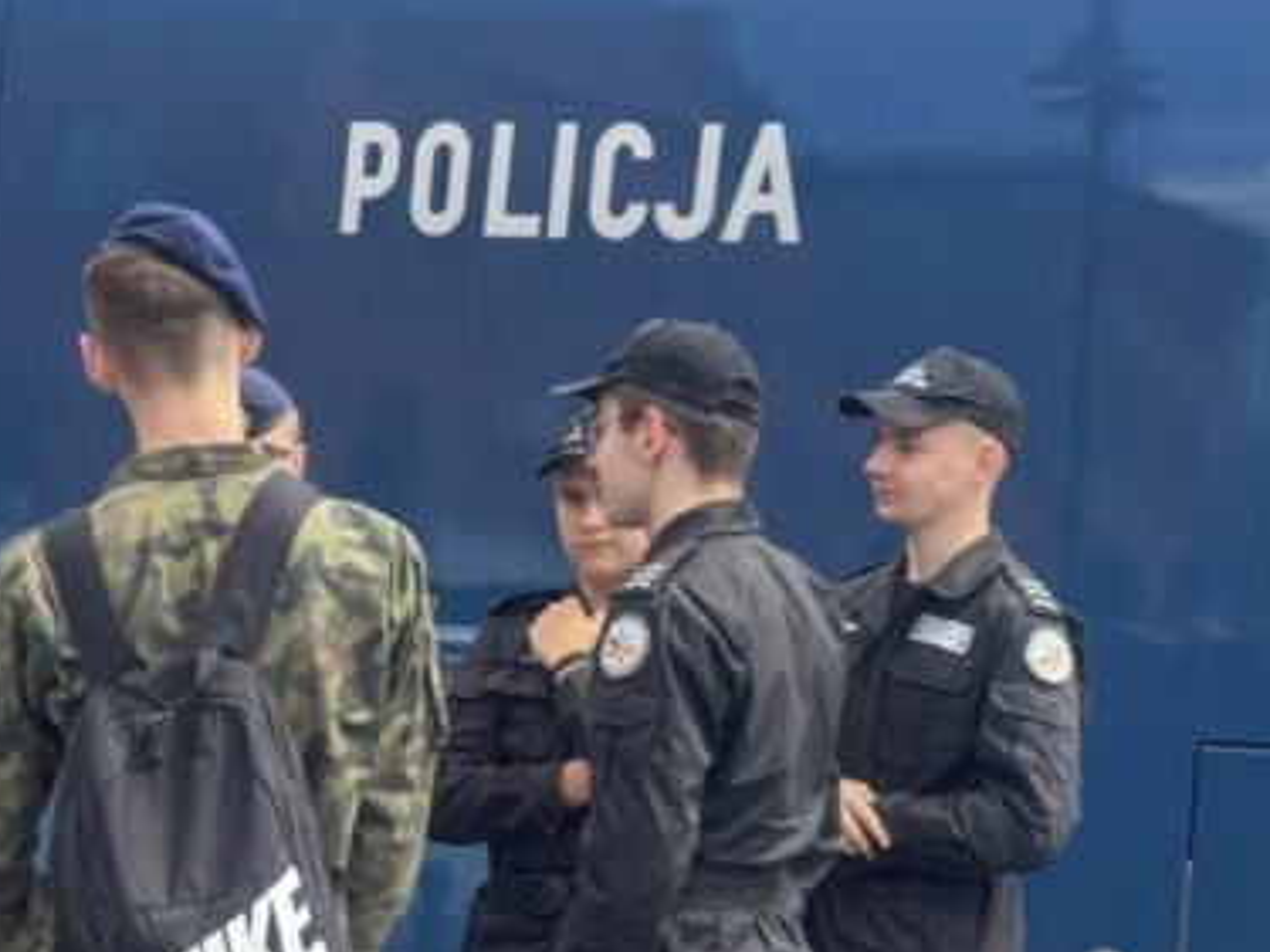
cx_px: 325
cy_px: 779
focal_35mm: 82
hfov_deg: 23.6
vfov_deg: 17.8
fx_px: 3007
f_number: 1.78
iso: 64
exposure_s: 1/621
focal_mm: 6.76
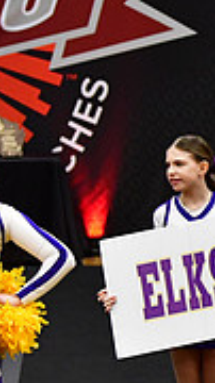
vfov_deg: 6.1
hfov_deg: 3.4
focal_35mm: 354
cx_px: 607
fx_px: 3595
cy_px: 203
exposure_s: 1/500
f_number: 3.5
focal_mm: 70
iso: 4000
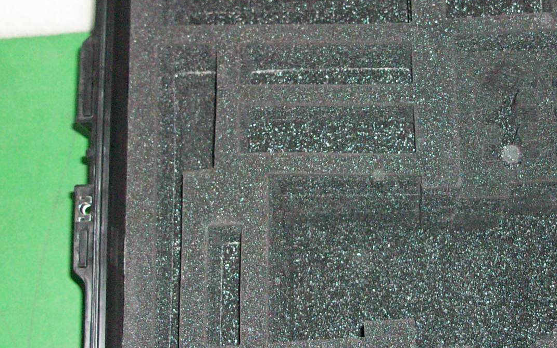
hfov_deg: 29.0
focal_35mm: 69
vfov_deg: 18.8
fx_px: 1048
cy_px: 126
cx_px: 458
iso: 160
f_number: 2.8
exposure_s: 1/60
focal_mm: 5.7
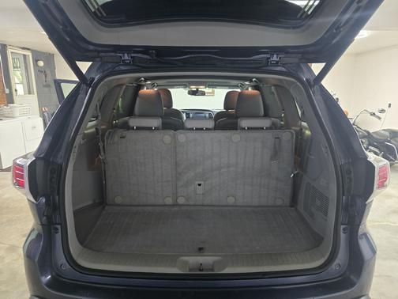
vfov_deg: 58.9
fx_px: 264
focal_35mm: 23
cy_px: 150
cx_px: 199
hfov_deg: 73.9
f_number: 1.7
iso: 1000
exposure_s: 1/120
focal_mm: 6.3
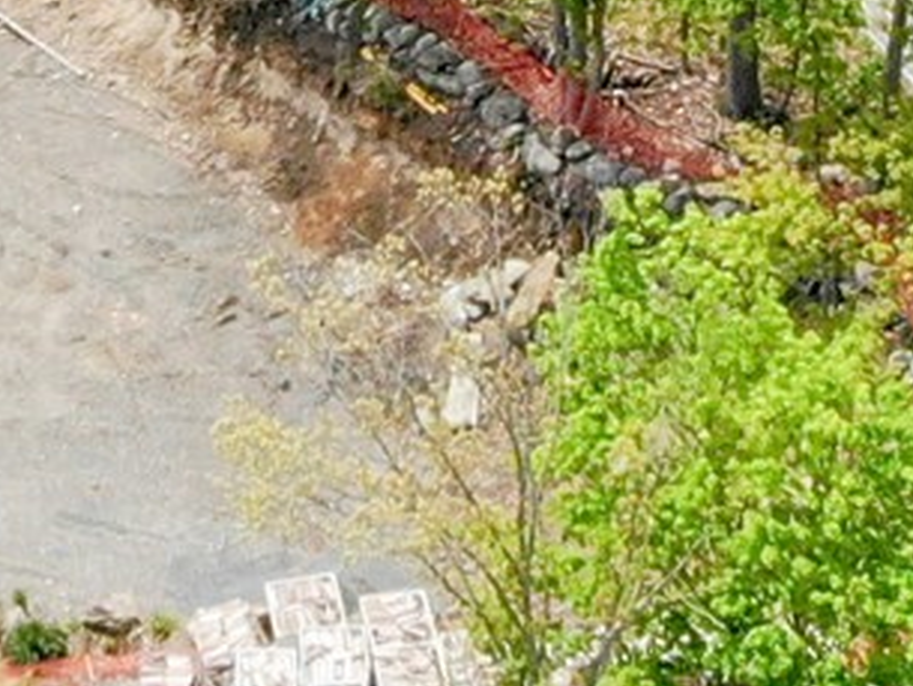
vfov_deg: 8.4
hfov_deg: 11.9
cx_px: -314
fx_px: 4248
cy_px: -990
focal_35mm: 161
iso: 100
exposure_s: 1/816
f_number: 2.8
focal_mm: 4.5
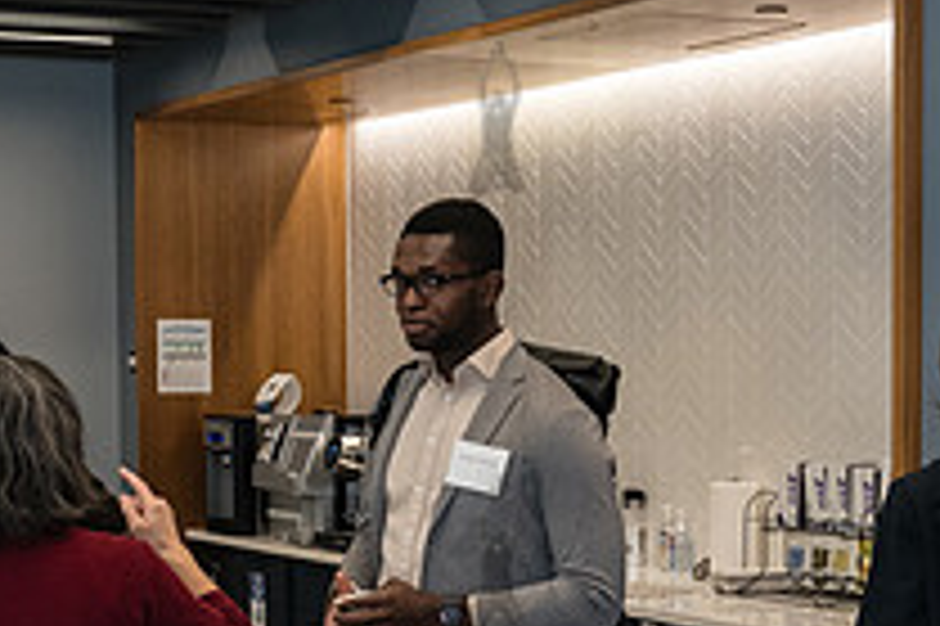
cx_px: 495
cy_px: 552
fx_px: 2557
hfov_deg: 20.8
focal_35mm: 98
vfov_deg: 13.8
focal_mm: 34
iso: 2000
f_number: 5
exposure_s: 1/160
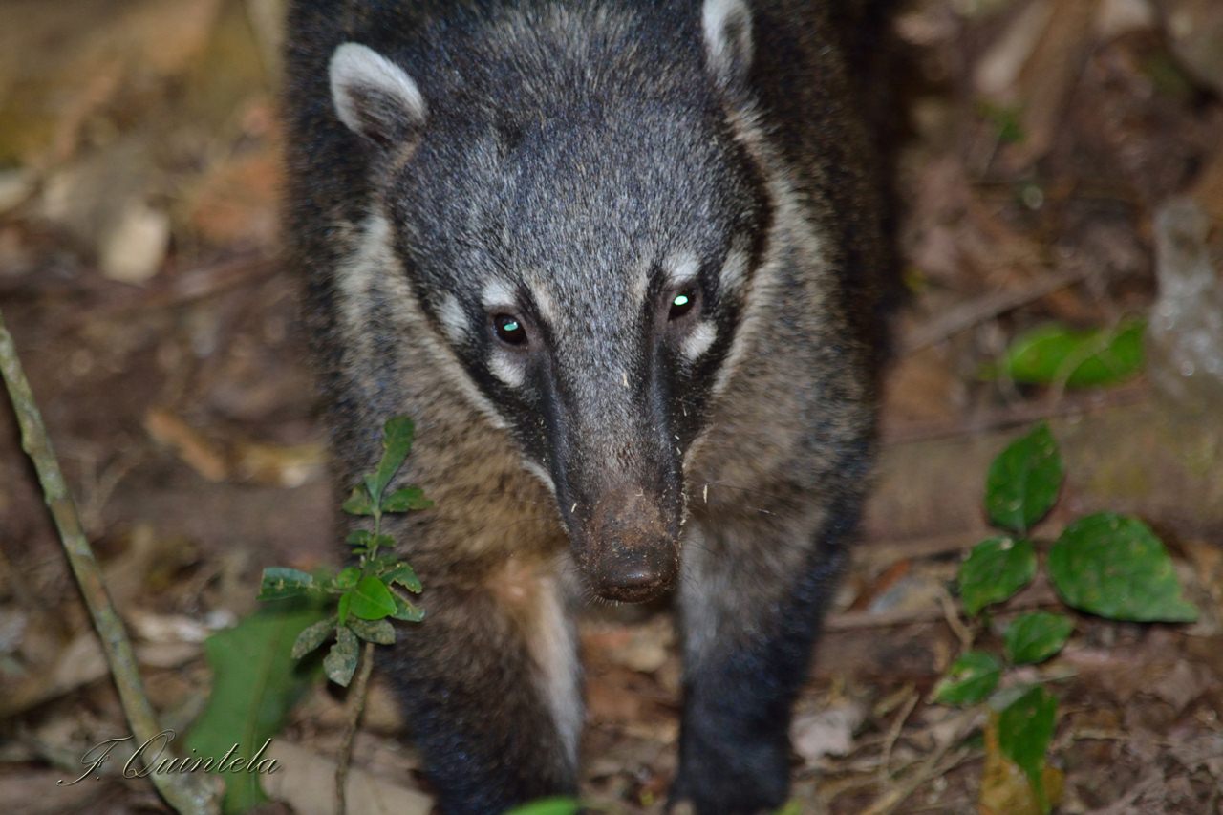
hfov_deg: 4.6
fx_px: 15284
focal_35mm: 450
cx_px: 612
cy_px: 408
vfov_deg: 3.1
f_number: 5.6
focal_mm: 300
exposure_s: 1/200
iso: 800
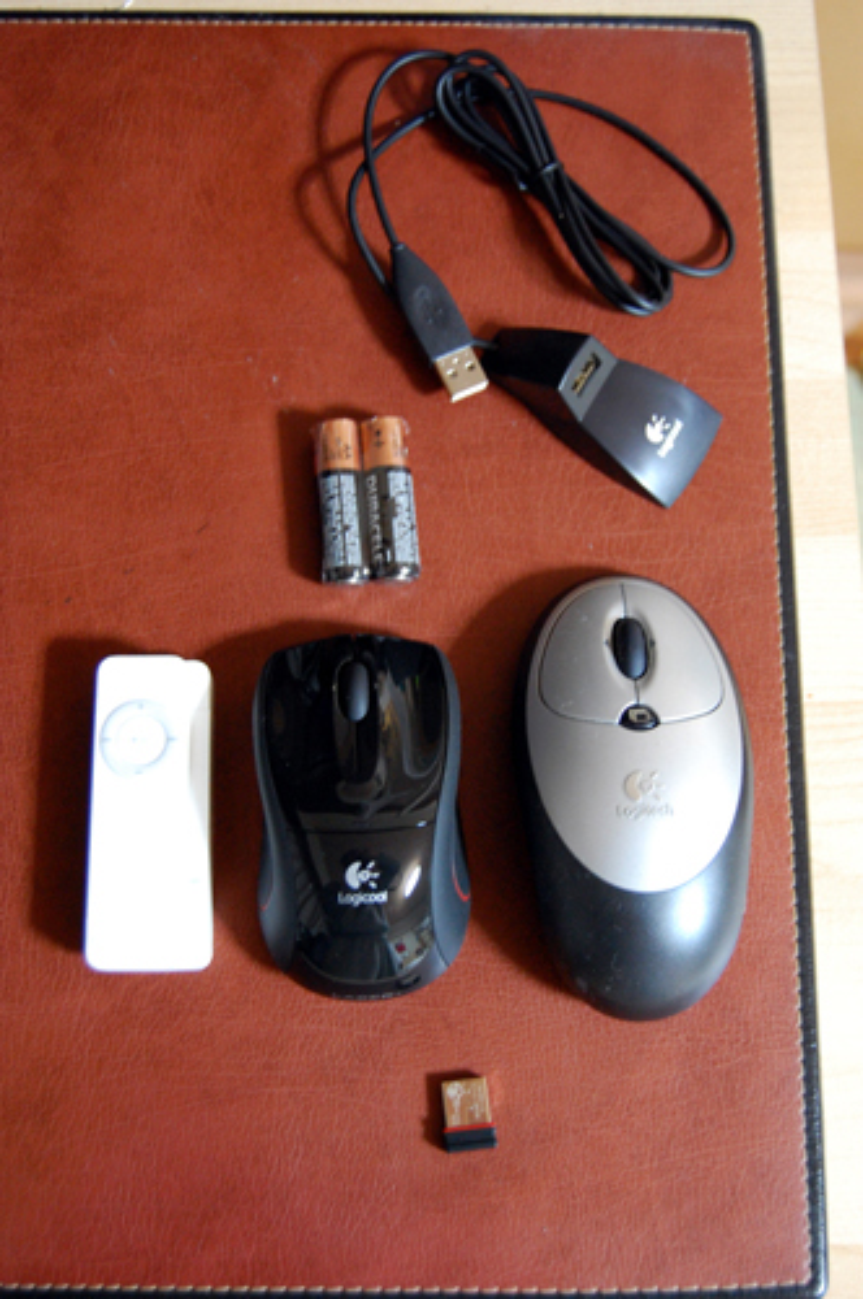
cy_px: 650
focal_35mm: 48
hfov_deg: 28.0
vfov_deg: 41.2
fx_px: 1731
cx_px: 432
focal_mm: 32
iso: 1400
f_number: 4.5
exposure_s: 1/8
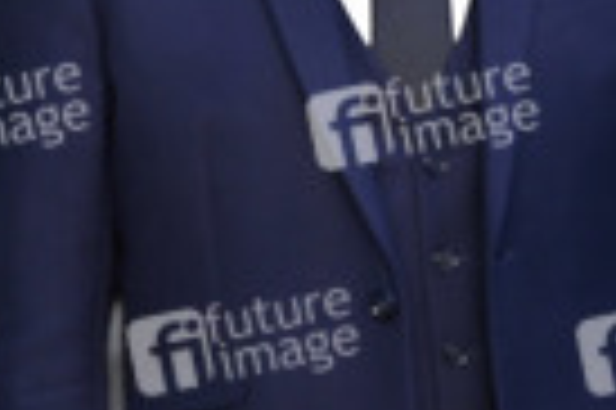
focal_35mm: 460
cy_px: 5
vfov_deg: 3.0
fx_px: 7862
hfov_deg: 4.5
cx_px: 301
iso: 400
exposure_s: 1/400
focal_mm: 140
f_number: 2.8
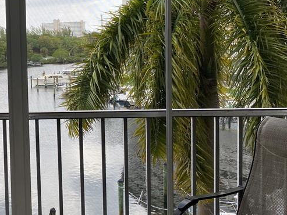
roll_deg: +1.2
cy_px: 85
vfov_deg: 27.0
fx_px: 448
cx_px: 12
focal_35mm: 54
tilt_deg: -3.9
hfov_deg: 33.1
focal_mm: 4.25
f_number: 1.8
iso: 32
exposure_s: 1/585
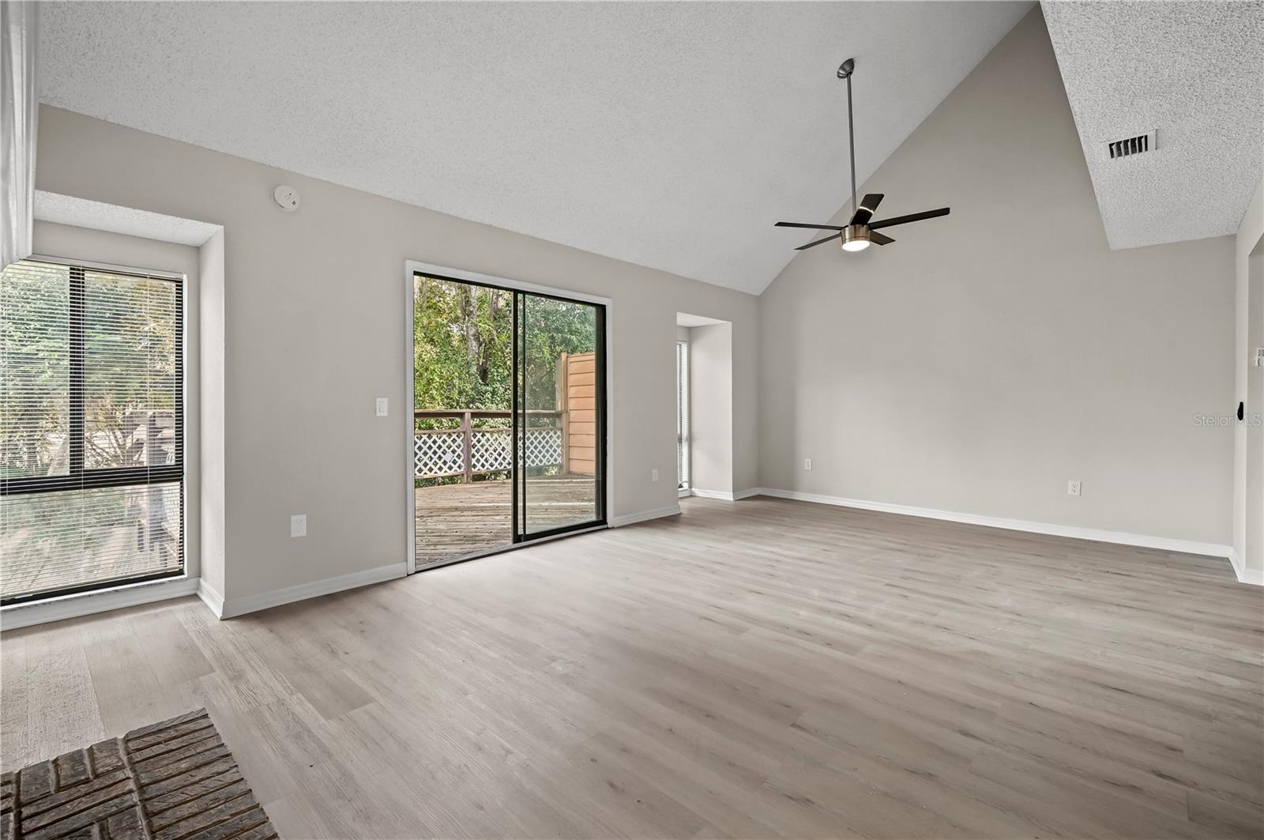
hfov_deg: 96.8
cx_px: 632
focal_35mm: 16
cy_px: 420
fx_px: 561
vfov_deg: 73.6
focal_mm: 16
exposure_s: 1/5
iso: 400
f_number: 8
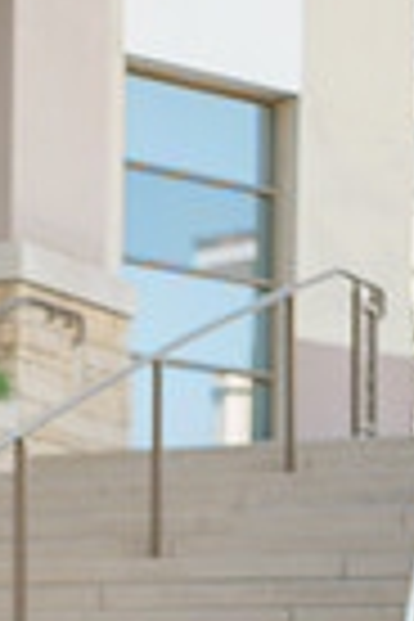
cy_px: 868
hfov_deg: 8.4
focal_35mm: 163
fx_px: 2812
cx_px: -36
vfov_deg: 12.1
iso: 64
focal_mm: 50
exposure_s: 1/400
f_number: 1.8
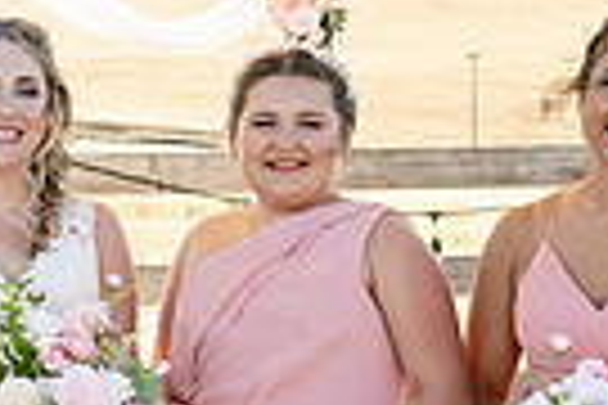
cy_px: 461
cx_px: -108
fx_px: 2533
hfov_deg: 13.3
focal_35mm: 150
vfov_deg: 9.1
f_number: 8
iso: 640
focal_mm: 35
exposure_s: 1/320
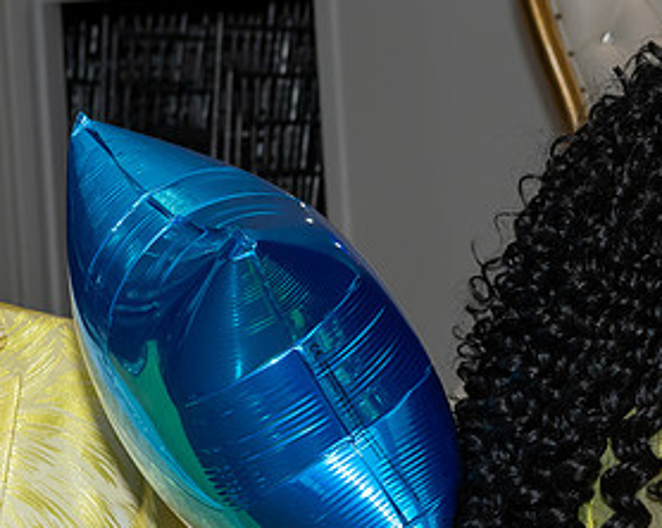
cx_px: 919
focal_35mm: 186
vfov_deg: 8.3
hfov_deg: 10.1
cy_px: 399
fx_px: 3642
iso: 500
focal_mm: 44
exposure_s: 1/250
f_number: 6.3
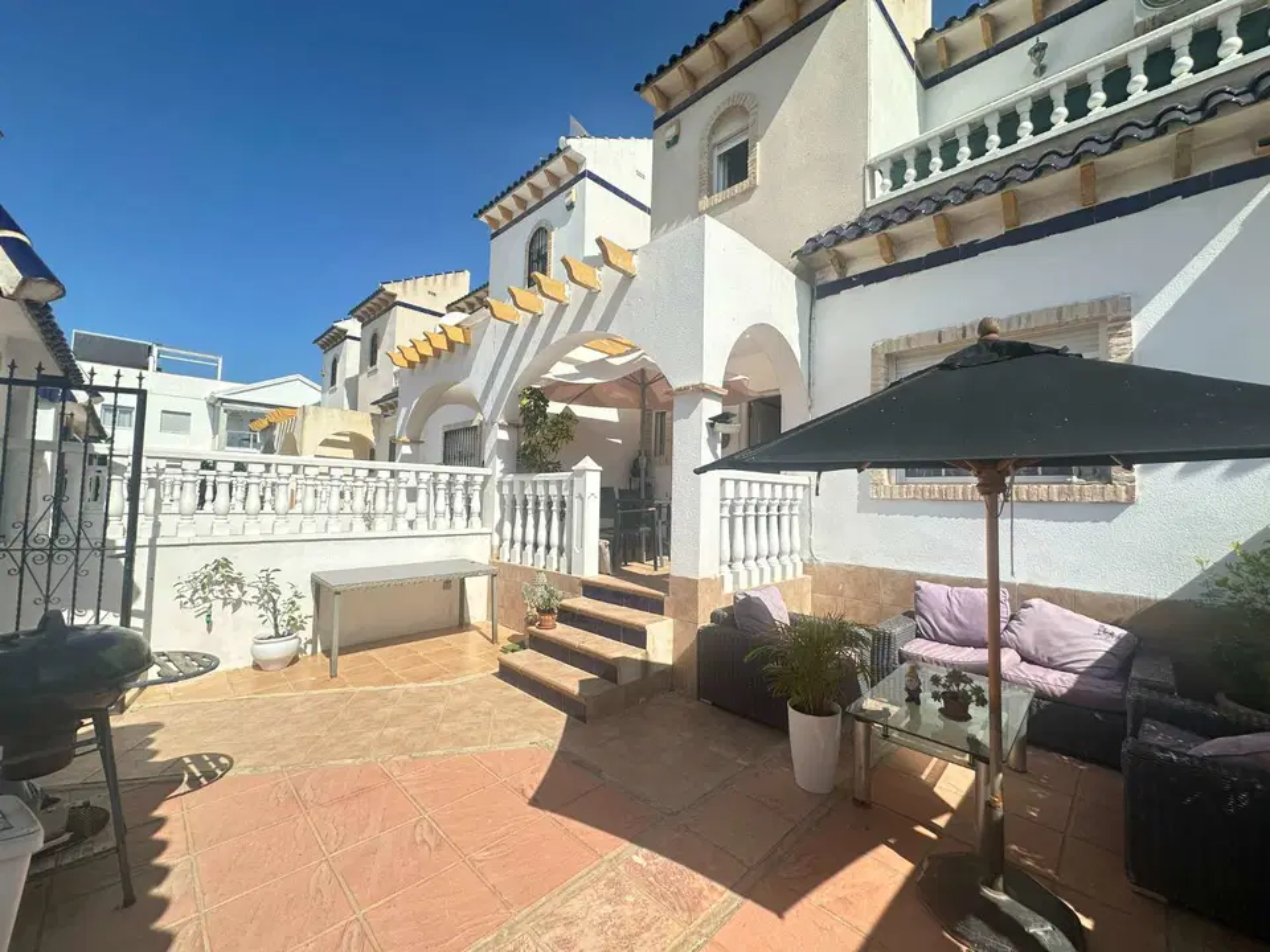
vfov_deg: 85.7
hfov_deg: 102.1
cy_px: 476
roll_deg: -1.4
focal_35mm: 14
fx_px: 514
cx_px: 635
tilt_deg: +2.9
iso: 50
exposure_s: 1/1825
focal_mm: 2.22
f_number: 2.2
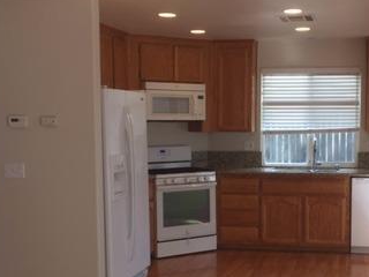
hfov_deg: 33.0
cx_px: 244
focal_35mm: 58
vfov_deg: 25.1
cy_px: 178
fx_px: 618
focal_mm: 4.15
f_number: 2.2
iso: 32
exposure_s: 1/40
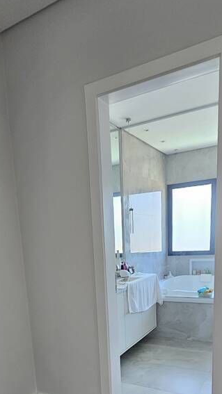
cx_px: 85
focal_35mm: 27
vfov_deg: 65.1
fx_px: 283
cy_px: 301
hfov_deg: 42.6
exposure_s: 1/60
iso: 80
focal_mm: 2.2
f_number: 2.2
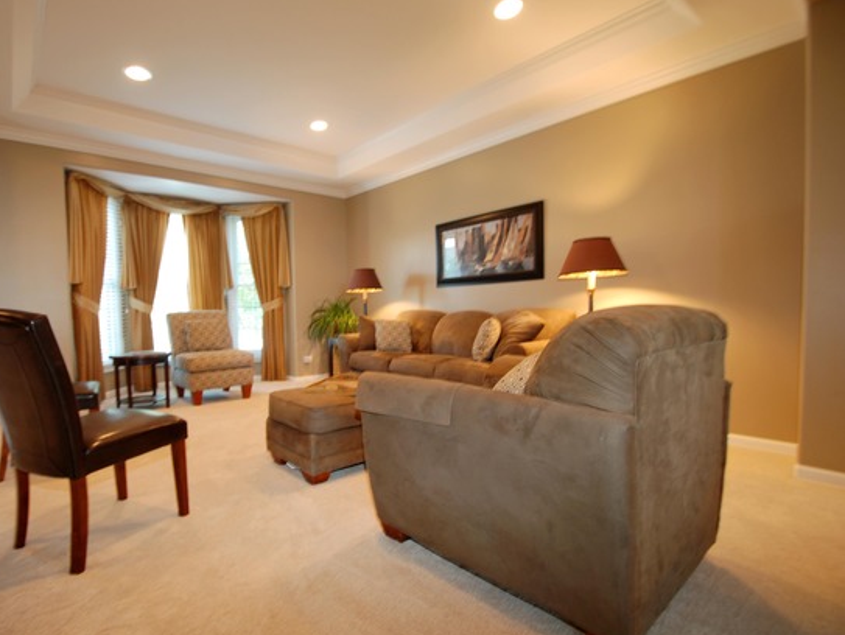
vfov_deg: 74.8
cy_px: 328
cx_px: 349
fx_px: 415
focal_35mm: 17
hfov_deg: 90.1
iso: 200
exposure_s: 1/5
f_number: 4
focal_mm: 10
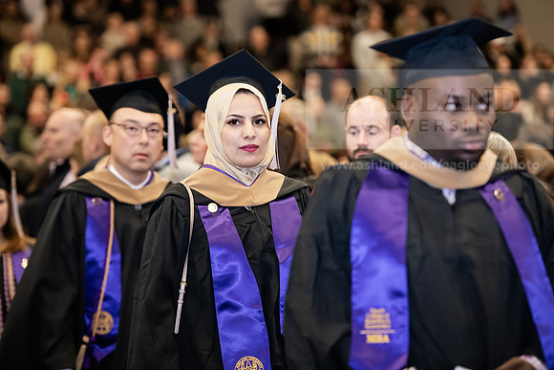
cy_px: 185
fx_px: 2078
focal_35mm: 135
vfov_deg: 10.2
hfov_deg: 15.2
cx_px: 277
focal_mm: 135
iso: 2500
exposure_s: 1/200
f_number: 3.2
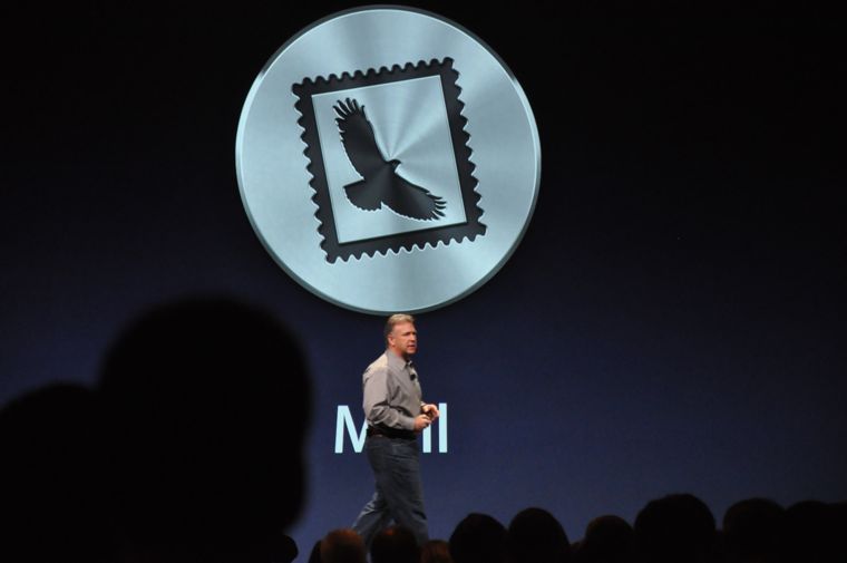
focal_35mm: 158
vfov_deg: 8.7
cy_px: 282
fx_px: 3702
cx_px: 424
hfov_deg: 13.1
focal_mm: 105
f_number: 5.6
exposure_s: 1/80
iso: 1600
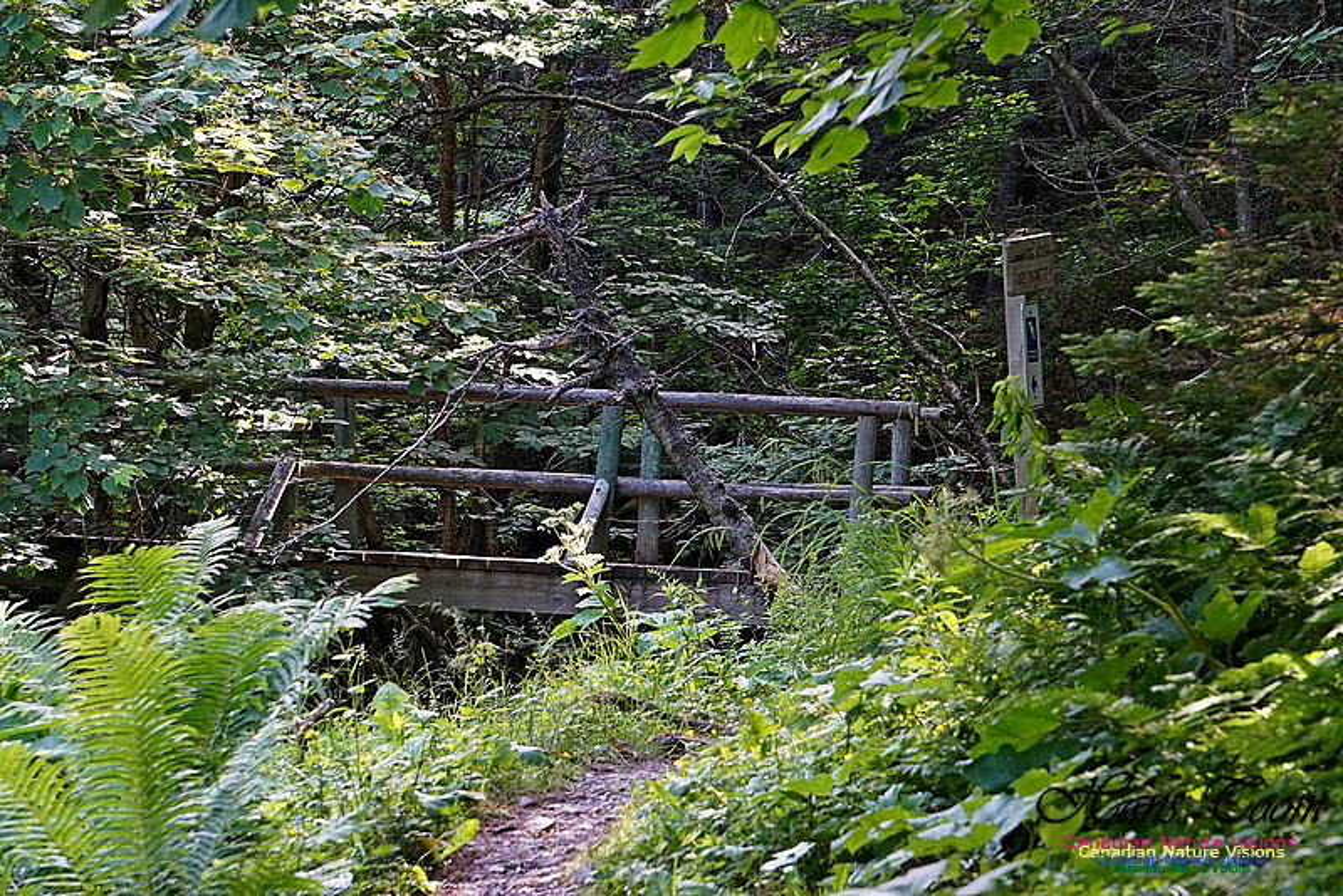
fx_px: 4982
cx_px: 672
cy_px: 448
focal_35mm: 134
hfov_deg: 15.4
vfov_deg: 10.3
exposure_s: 1/50
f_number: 9
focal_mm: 89
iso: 800
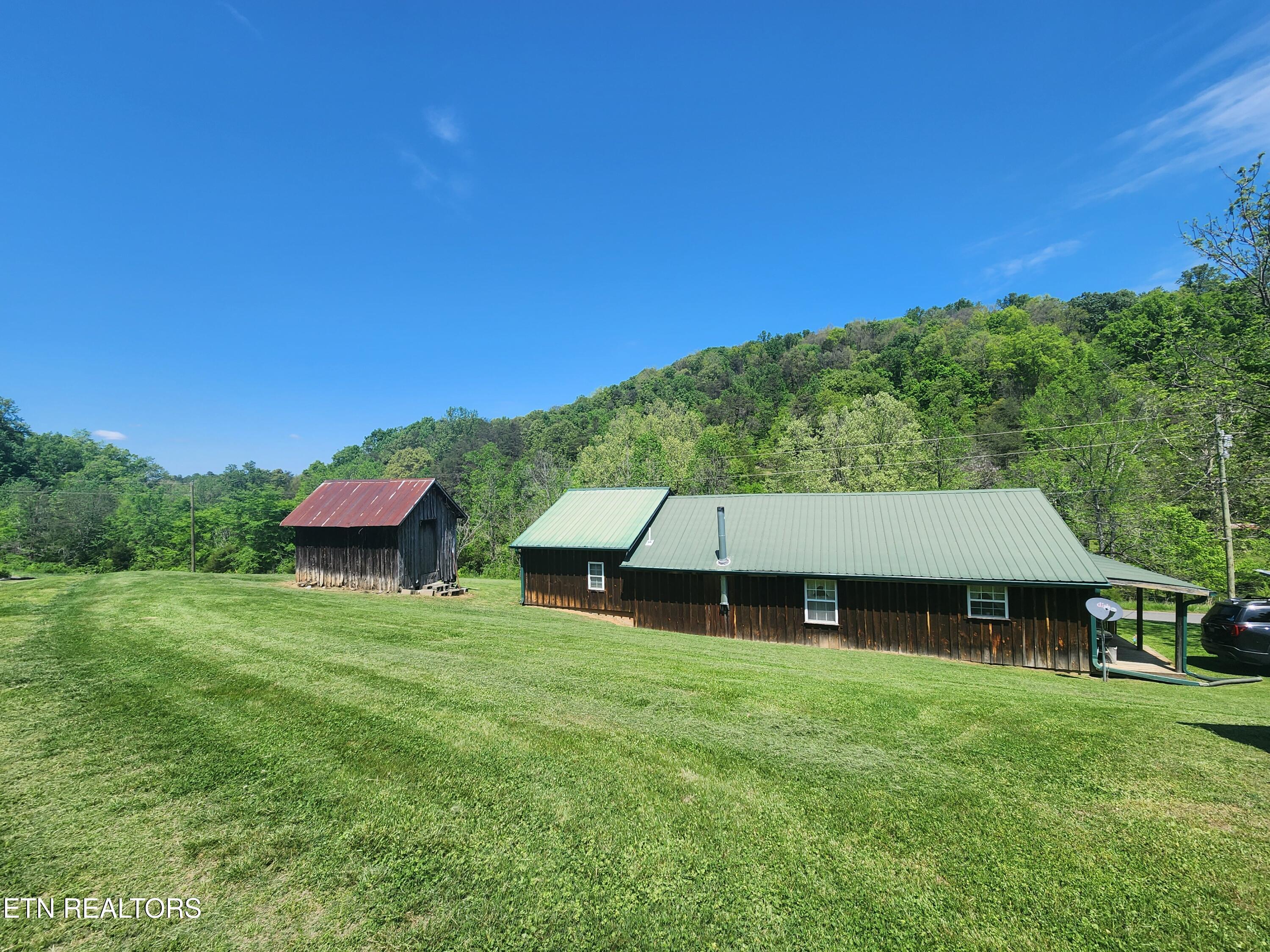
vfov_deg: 89.9
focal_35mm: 13
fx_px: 477
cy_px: 476
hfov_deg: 106.2
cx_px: 635
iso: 50
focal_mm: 2.2
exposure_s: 1/1704
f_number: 2.2
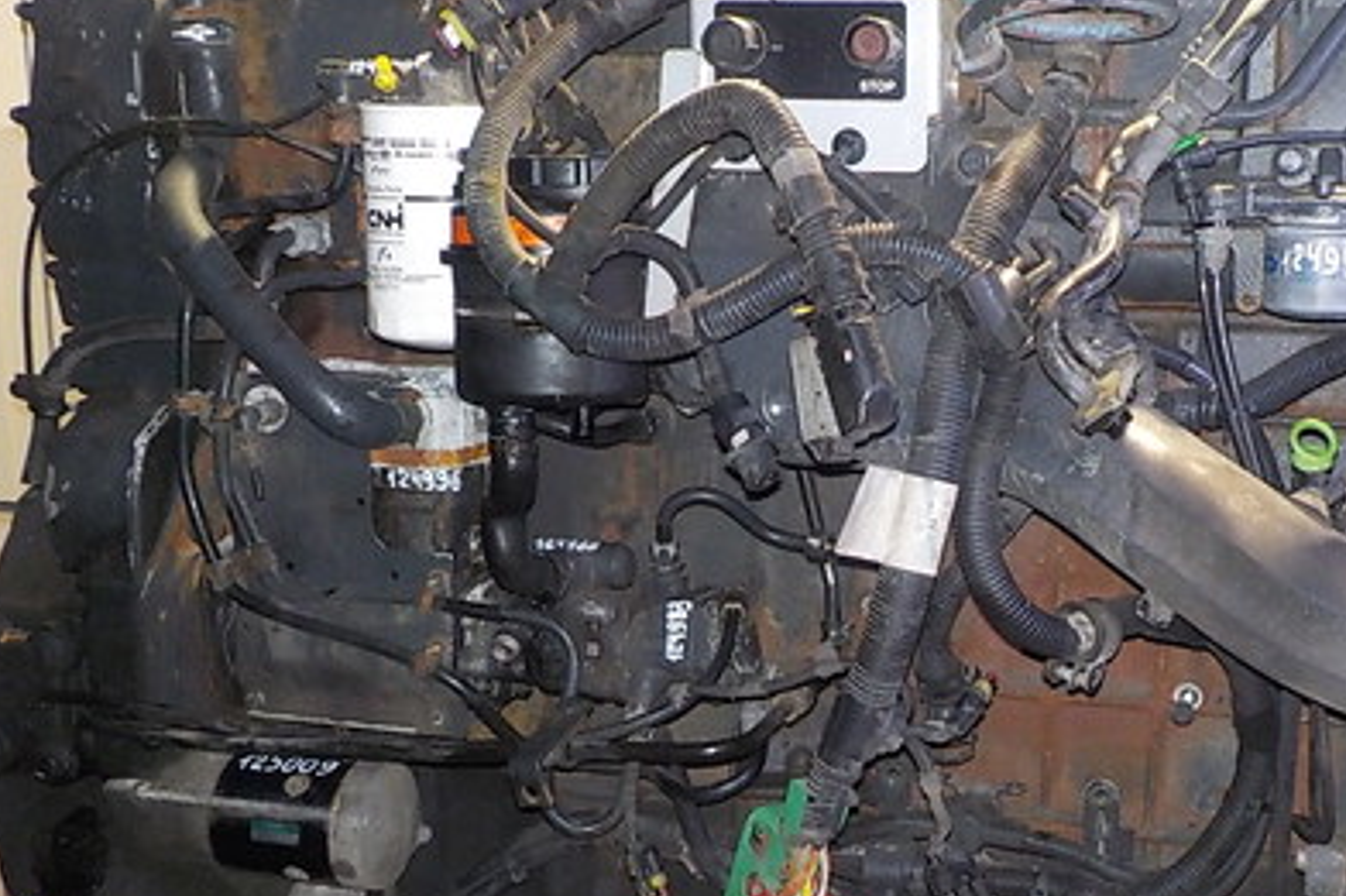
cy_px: 505
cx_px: 879
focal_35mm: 51
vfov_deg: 26.4
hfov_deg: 38.5
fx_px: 1906
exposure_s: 1/15
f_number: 3.3
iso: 450
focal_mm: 4.1
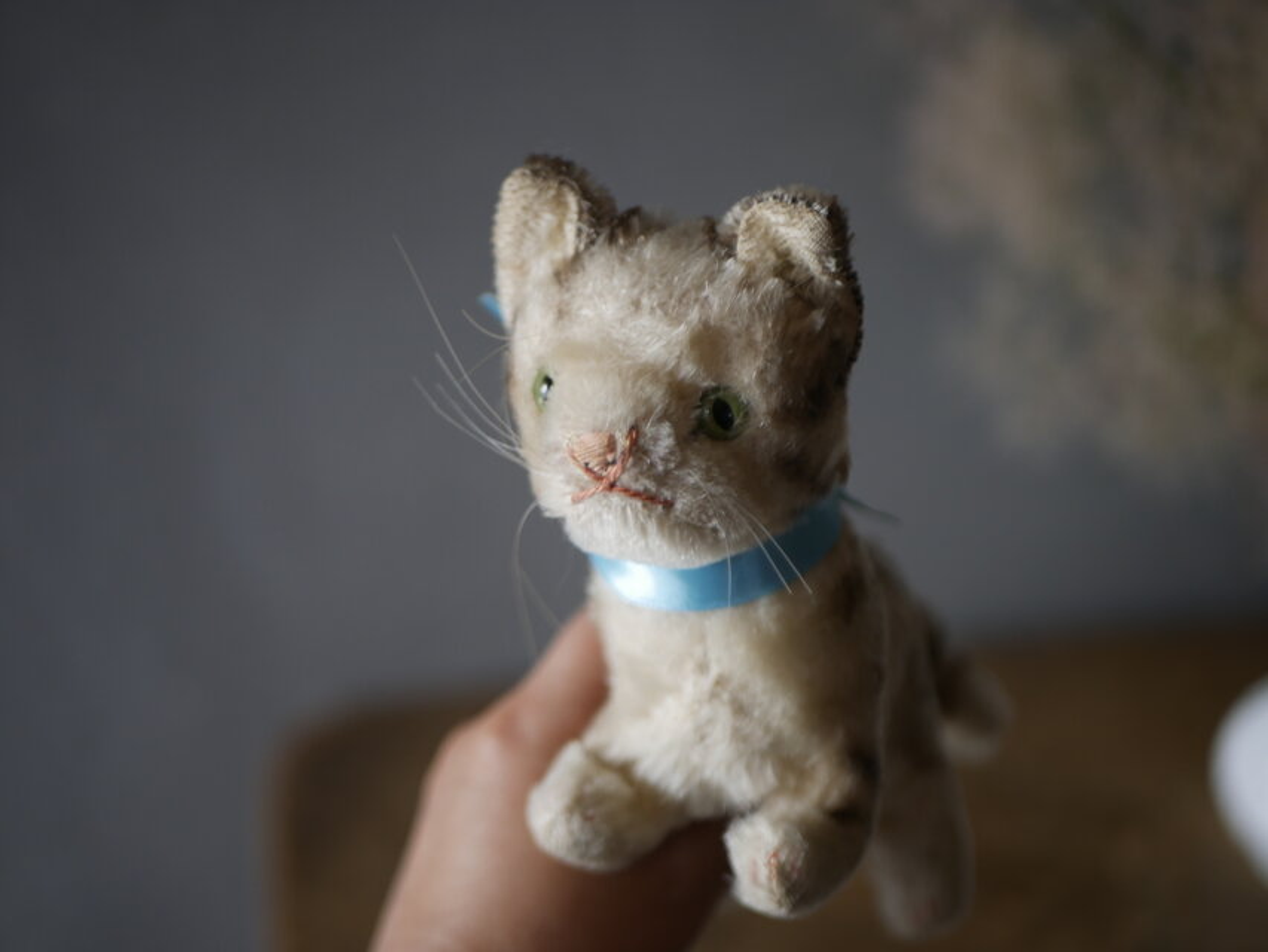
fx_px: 1832
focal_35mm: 50
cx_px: 634
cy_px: 476
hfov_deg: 38.2
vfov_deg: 29.1
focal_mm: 25
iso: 200
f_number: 1.7
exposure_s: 1/80
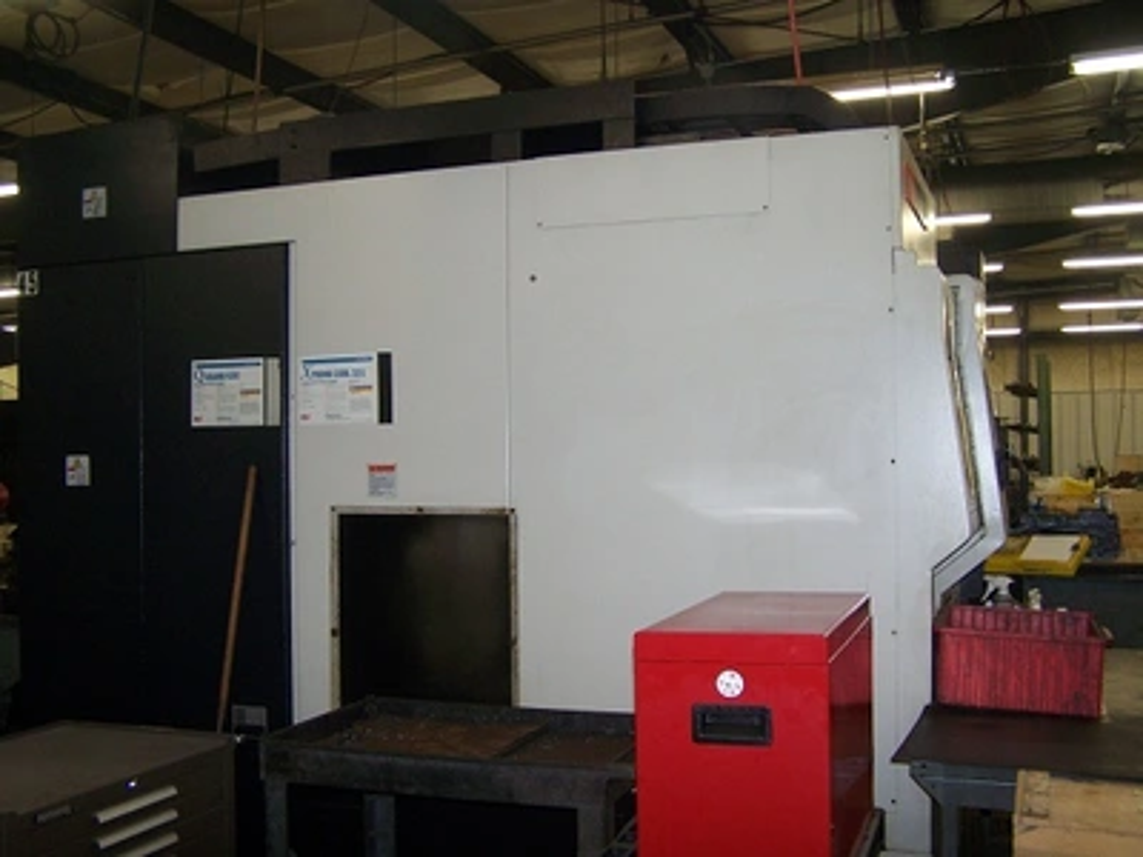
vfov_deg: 37.7
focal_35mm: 38
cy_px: 428
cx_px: 572
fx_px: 1255
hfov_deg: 49.0
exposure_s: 1/60
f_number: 2.8
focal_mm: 6.3
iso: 140
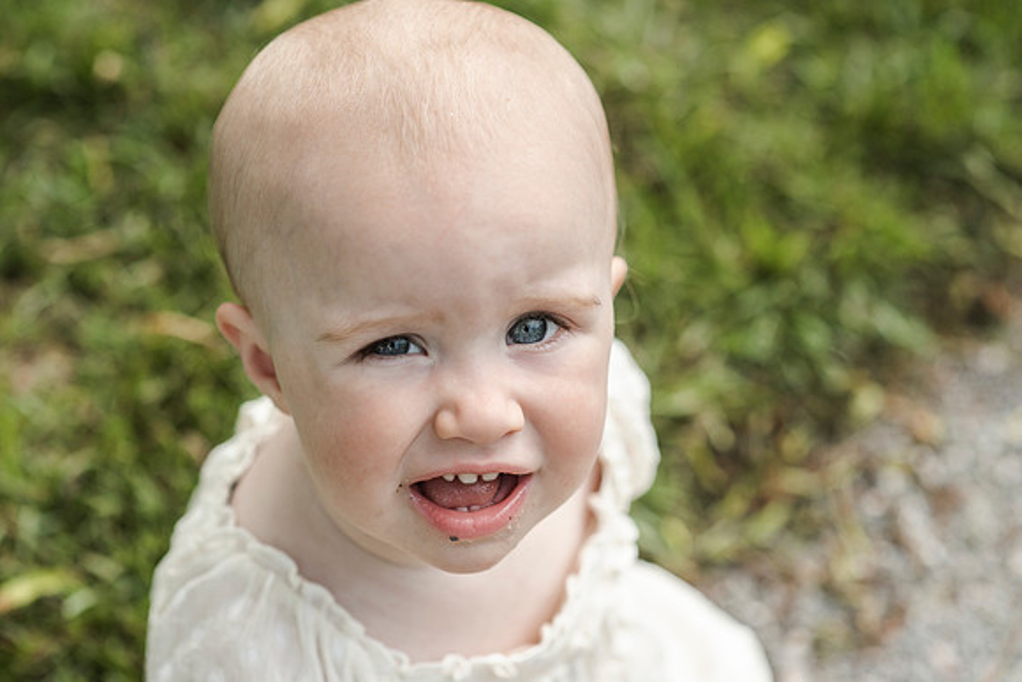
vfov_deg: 16.1
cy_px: 341
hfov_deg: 23.9
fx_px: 2414
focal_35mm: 85
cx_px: 511
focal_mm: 85
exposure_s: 1/4000
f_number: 3.5
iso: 800
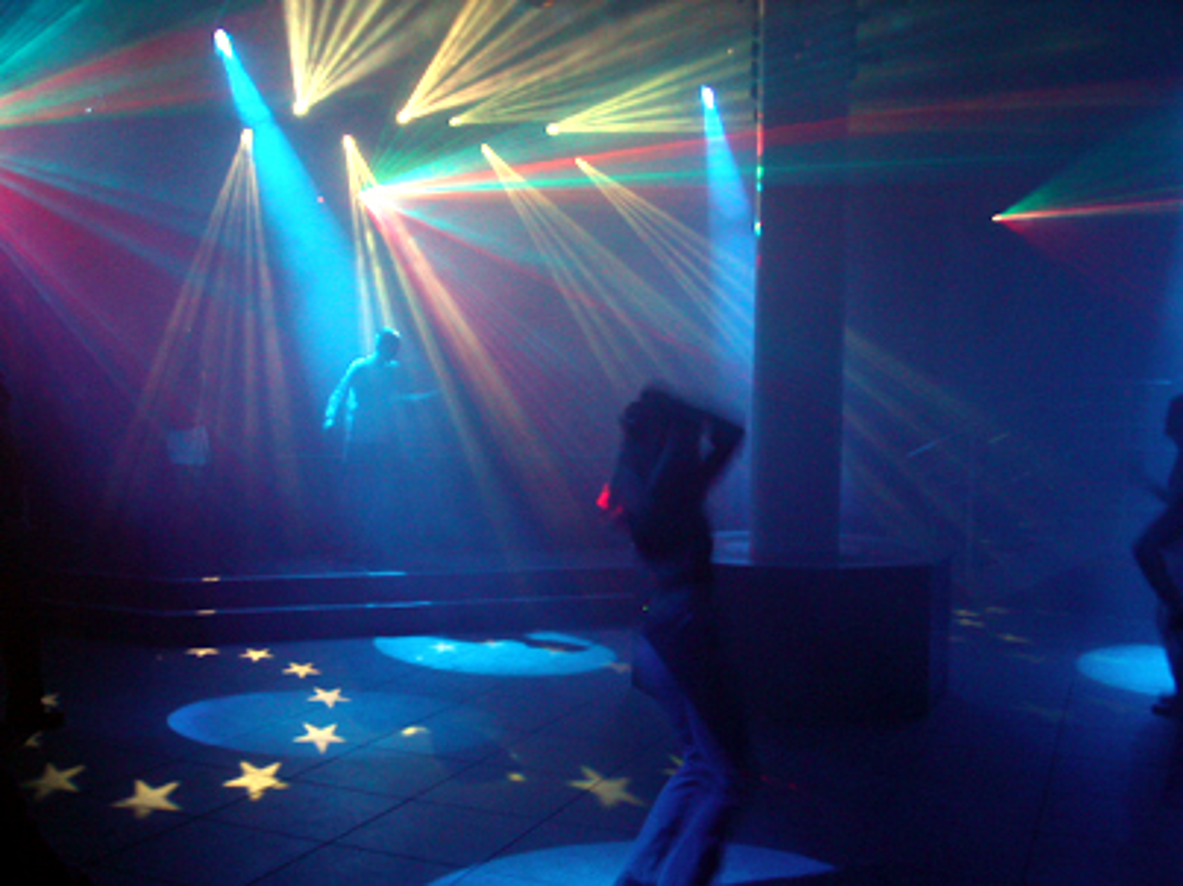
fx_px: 1298
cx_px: 592
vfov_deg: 37.7
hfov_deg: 49.0
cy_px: 443
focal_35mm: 38
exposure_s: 1/8
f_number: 2.8
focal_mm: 7.8
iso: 200
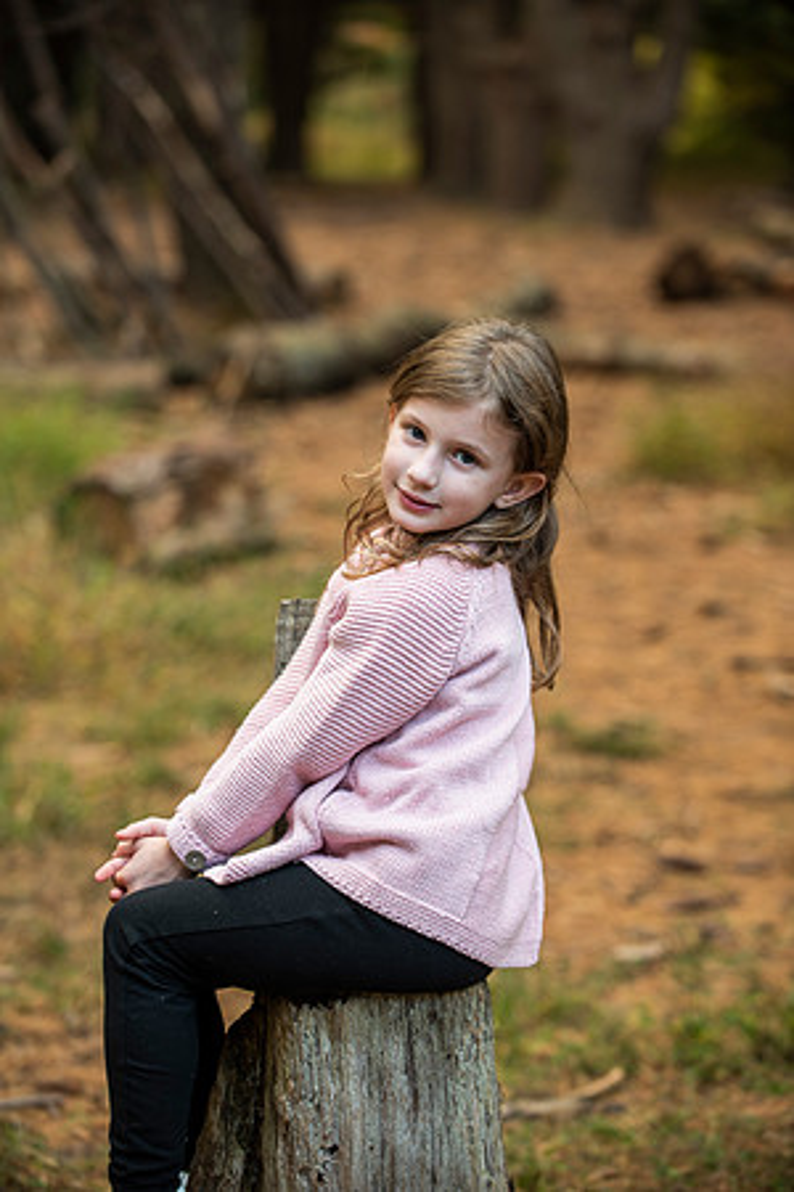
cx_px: 397
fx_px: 3473
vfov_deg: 19.5
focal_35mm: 105
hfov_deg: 13.0
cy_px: 596
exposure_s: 1/100
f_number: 3.5
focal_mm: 105
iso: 250
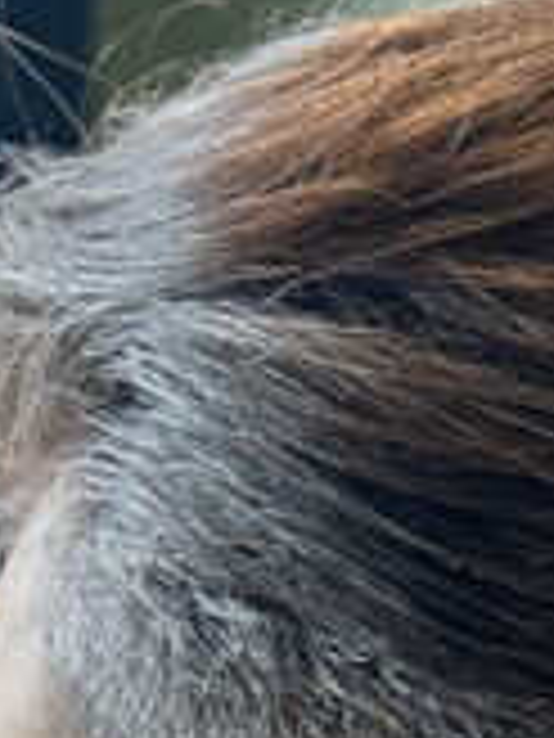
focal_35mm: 162
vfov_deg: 12.0
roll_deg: -1.3
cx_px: 518
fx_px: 3457
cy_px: 801
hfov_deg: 9.1
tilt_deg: +2.0
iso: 100
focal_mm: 5.7
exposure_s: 1/100
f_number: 1.5
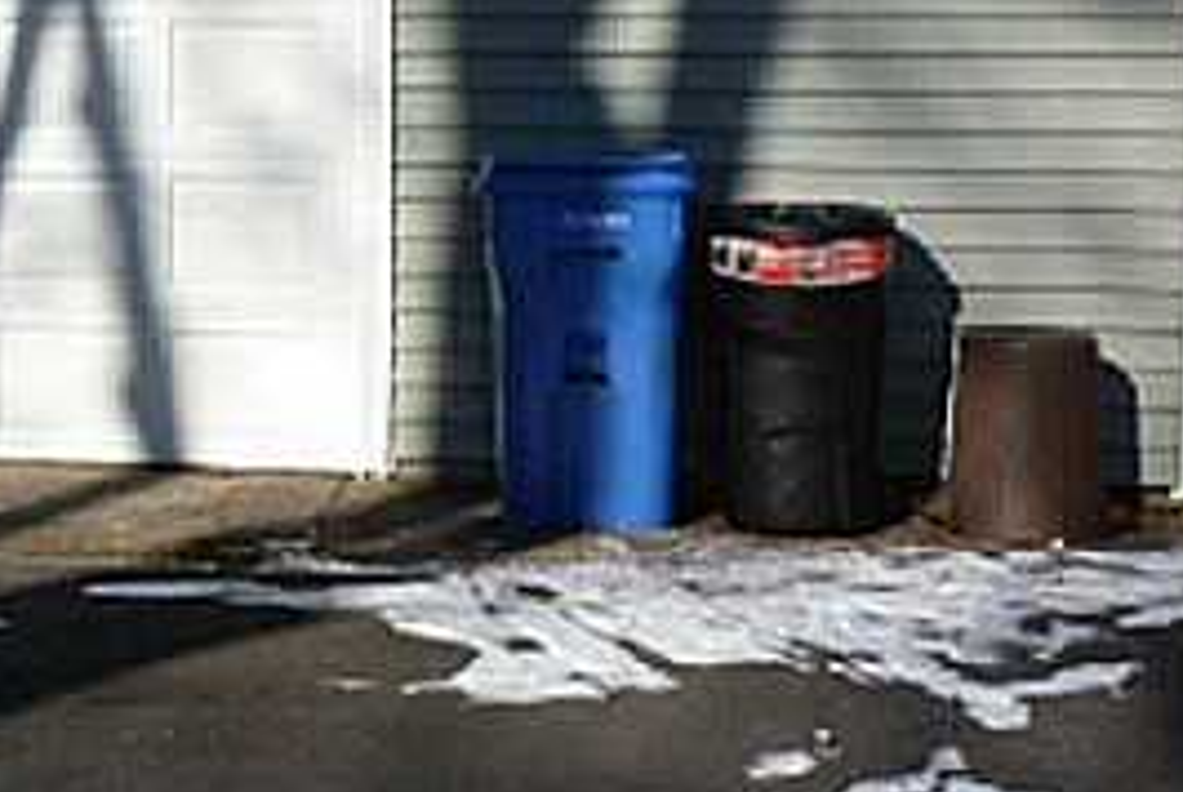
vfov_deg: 18.0
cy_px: 107
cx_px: 173
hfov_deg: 26.3
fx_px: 2467
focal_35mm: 75
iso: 100
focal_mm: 4.3
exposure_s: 1/400
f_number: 4.5
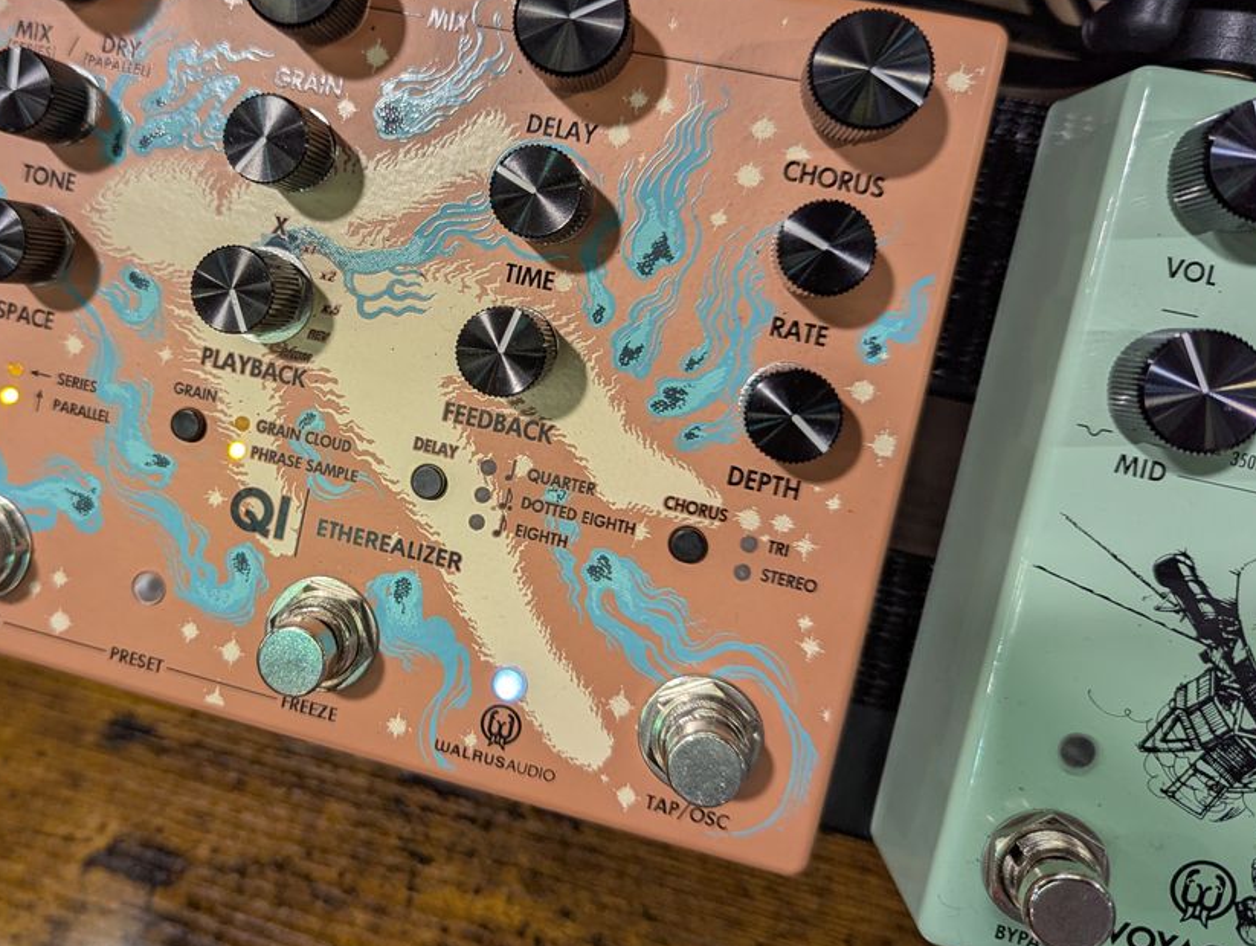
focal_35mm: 35
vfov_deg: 40.7
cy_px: 398
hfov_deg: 51.5
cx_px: 411
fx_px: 1272
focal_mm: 6.81
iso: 117
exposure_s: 1/120
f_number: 1.85
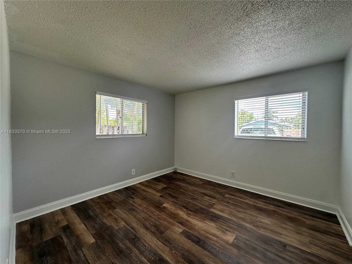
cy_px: 132
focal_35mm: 14
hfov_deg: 102.1
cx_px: 176
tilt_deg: -0.2
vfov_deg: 85.7
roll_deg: +0.5
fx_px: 142
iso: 100
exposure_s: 1/120
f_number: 2.2
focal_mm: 2.22
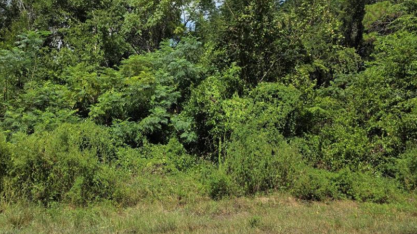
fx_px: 354
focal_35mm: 32
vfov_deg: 36.5
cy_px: 94
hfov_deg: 60.1
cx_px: 153
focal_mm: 6.3
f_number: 1.7
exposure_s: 1/4889
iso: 80
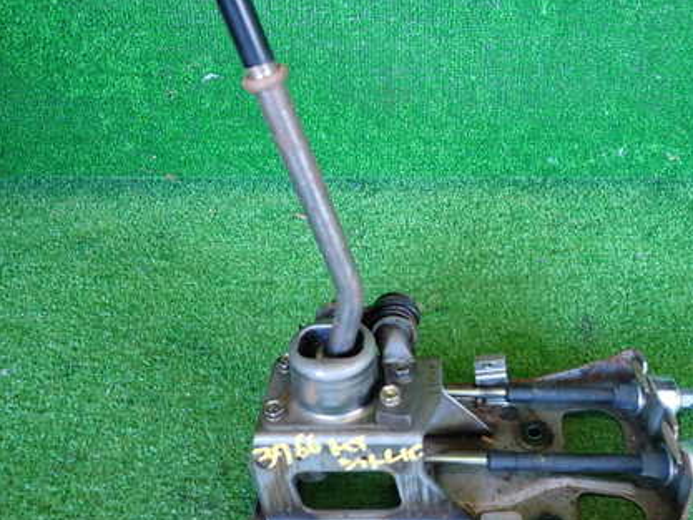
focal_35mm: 36
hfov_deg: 51.0
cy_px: 238
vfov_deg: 39.6
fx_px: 721
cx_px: 415
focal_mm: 4.5
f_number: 2
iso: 200
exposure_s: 1/30
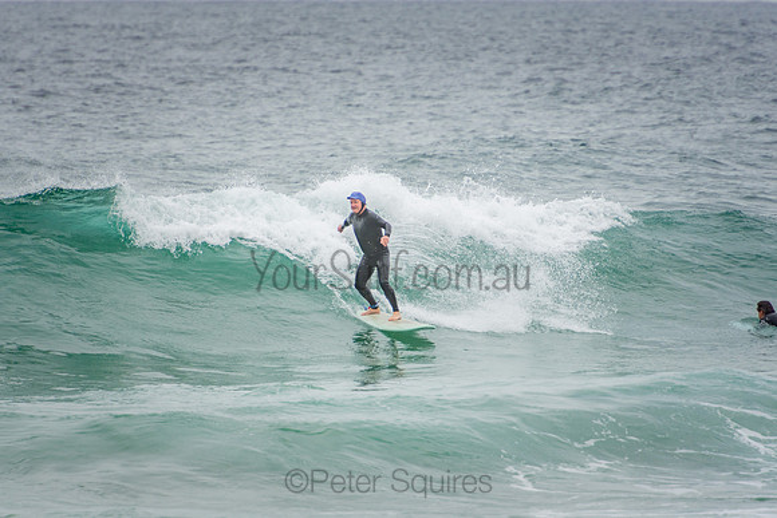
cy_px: 259
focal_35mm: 597
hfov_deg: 3.5
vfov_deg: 2.3
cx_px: 388
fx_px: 12891
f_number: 5.6
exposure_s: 1/1600
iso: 280
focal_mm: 390
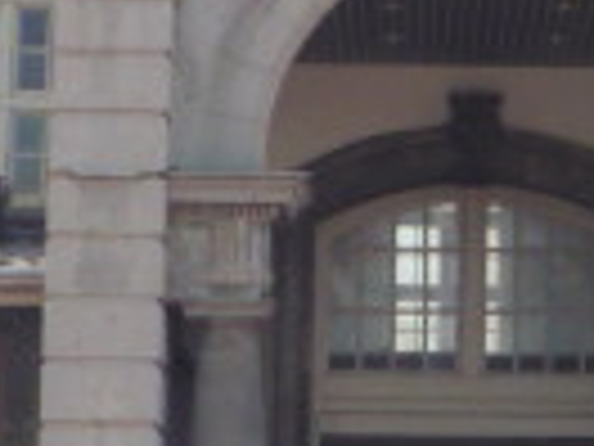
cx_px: 549
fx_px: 2831
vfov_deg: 9.0
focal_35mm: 165
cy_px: 153
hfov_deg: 11.9
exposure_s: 1/500
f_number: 4
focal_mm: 4.4
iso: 160
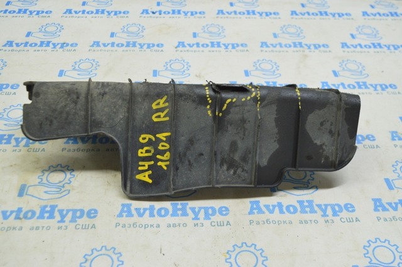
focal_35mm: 40
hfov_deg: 48.0
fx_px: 452
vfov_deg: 32.9
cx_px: 201
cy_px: 134
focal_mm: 27
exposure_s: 1/20
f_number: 5.6
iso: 400
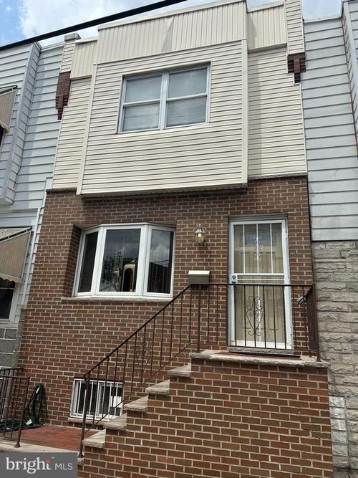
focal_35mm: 24
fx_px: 331
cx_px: 179
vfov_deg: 71.6
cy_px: 239
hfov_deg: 56.8
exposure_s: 1/5000
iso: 80
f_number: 1.78
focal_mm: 6.86
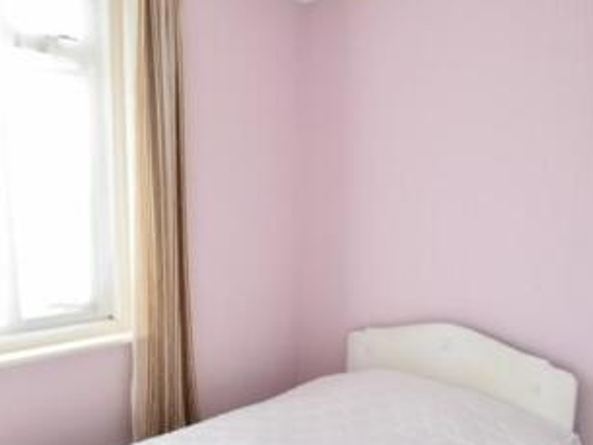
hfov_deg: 58.3
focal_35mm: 31
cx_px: 291
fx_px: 531
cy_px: 300
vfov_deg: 44.7
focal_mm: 10
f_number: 4
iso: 100
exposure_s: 1/60
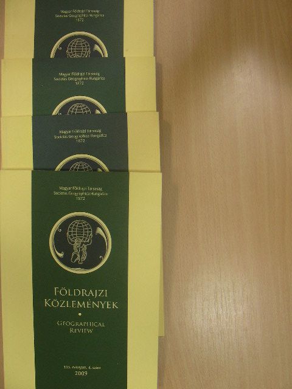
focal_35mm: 38
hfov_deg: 37.7
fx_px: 427
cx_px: 146
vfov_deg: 49.0
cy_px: 194
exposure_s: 1/11.3
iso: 50
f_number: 3.5
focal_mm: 6.3
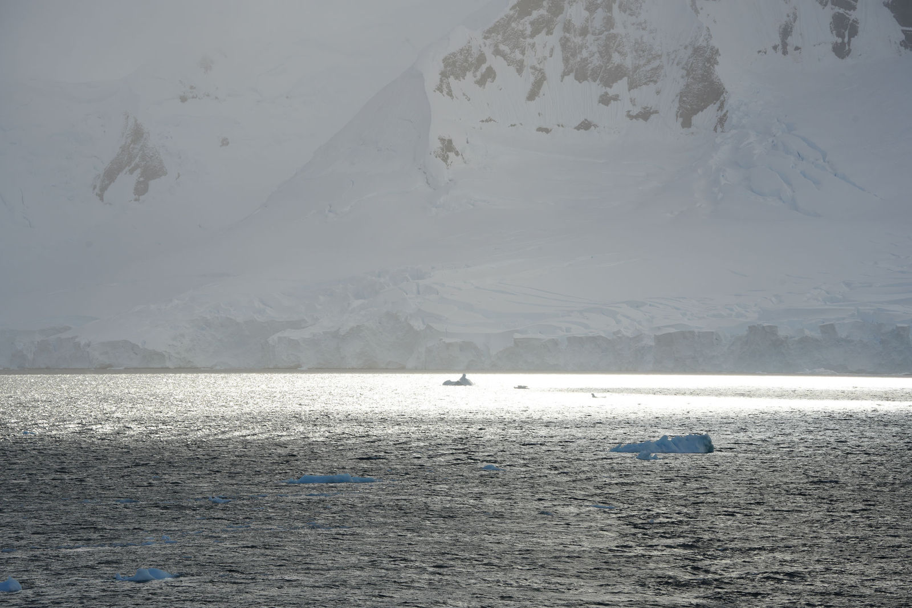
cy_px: 304
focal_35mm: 171
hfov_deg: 12.0
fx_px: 4331
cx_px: 456
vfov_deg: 8.0
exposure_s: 1/320
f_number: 11
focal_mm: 171
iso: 100
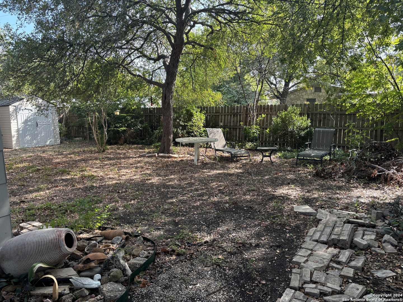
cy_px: 151
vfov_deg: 53.1
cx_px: 202
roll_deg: +0.1
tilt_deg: -8.7
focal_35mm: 26
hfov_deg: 67.3
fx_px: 303
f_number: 1.6
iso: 50
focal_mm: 5.96
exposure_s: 1/400
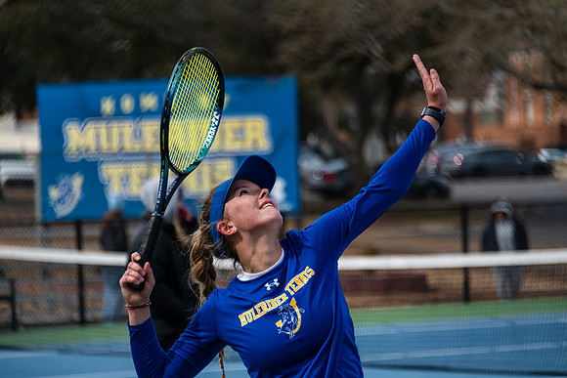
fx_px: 3308
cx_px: 284
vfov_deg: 6.5
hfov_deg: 9.8
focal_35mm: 210
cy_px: 189
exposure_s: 1/2500
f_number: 5.6
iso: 640
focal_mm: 210
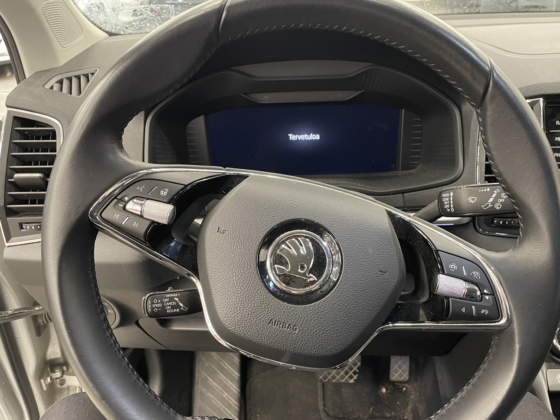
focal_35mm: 29
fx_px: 469
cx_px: 307
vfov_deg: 48.2
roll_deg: +2.0
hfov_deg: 61.5
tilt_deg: -28.9
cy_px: 227
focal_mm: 4.2
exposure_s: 1/33
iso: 640
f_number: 1.6
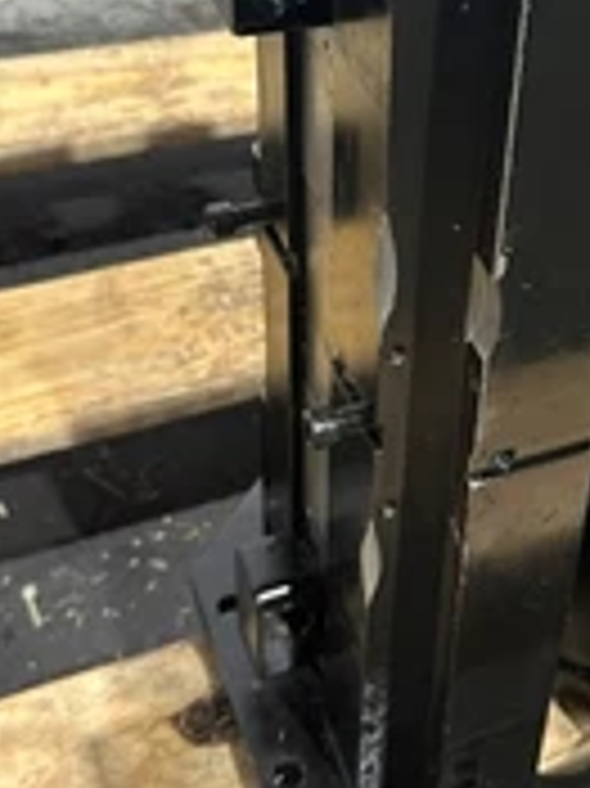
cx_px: 513
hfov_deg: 25.8
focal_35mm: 55
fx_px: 1251
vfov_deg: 34.4
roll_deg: -7.0
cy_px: 216
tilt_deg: -34.9
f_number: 1.78
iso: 400
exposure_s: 1/60
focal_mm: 6.86
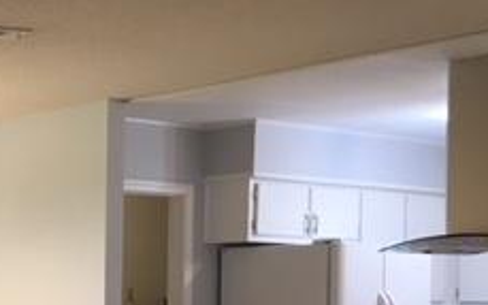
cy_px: 322
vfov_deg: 14.9
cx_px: -151
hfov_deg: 21.7
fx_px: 1143
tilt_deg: -0.4
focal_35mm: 86
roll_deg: +0.7
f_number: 2.2
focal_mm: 4.15
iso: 50
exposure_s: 1/30
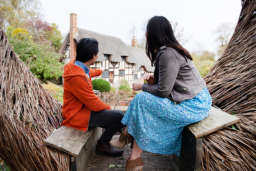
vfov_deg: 53.2
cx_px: 128
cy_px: 86
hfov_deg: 73.7
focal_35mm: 24
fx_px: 171
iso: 320
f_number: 5
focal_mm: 24
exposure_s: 1/200
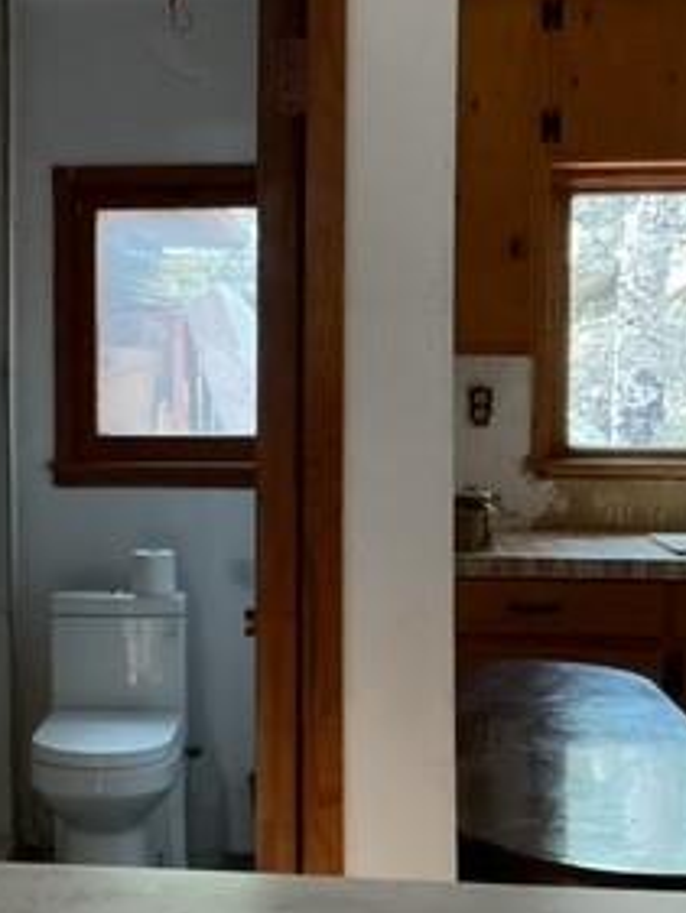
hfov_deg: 22.0
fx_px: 1743
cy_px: 429
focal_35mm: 66
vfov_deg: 29.4
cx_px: 137
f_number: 1.8
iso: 200
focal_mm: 3
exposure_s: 1/60
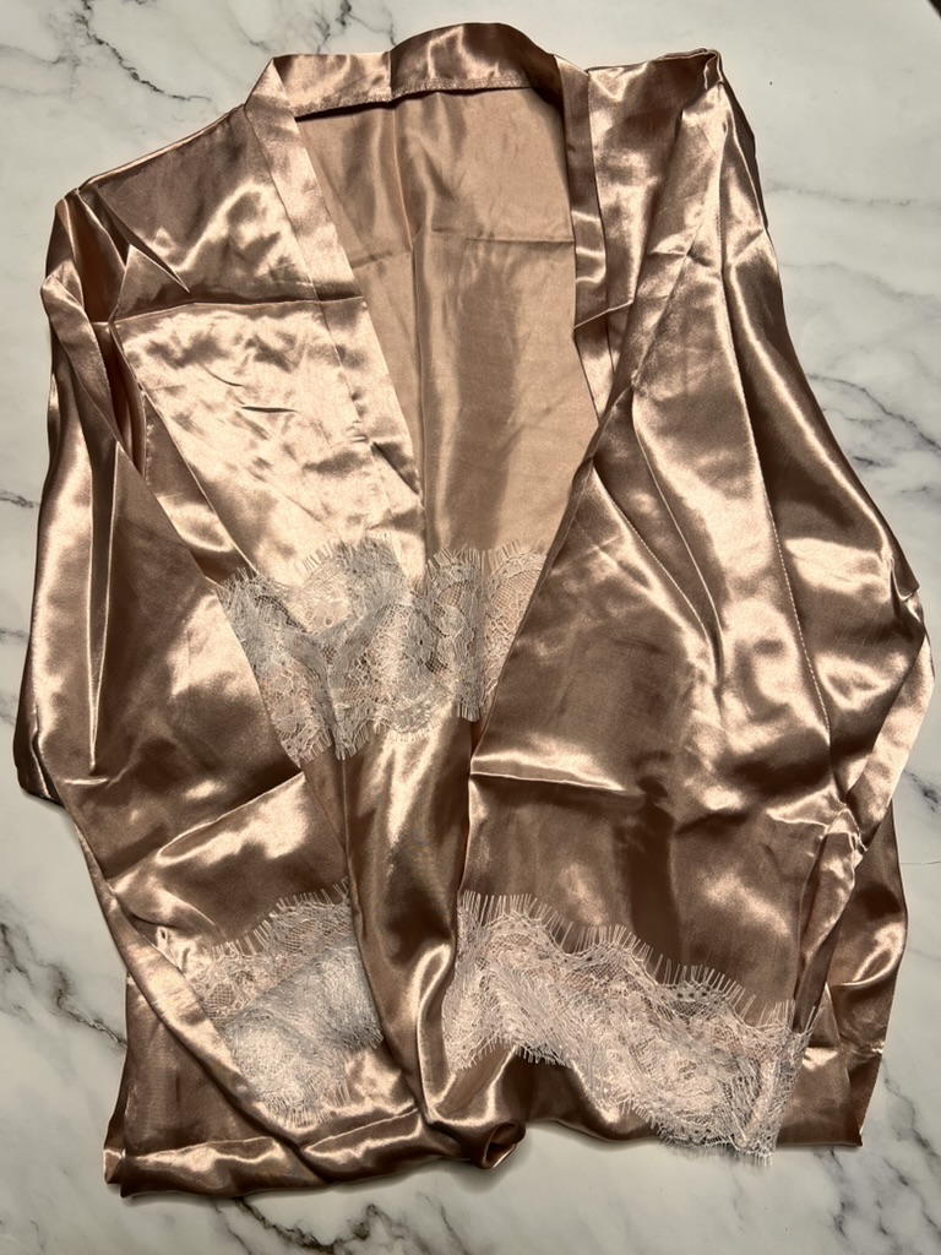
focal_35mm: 26
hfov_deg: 53.1
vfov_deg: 67.3
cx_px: 470
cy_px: 628
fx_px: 942
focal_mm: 5.7
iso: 64
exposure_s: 1/100
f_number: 1.5
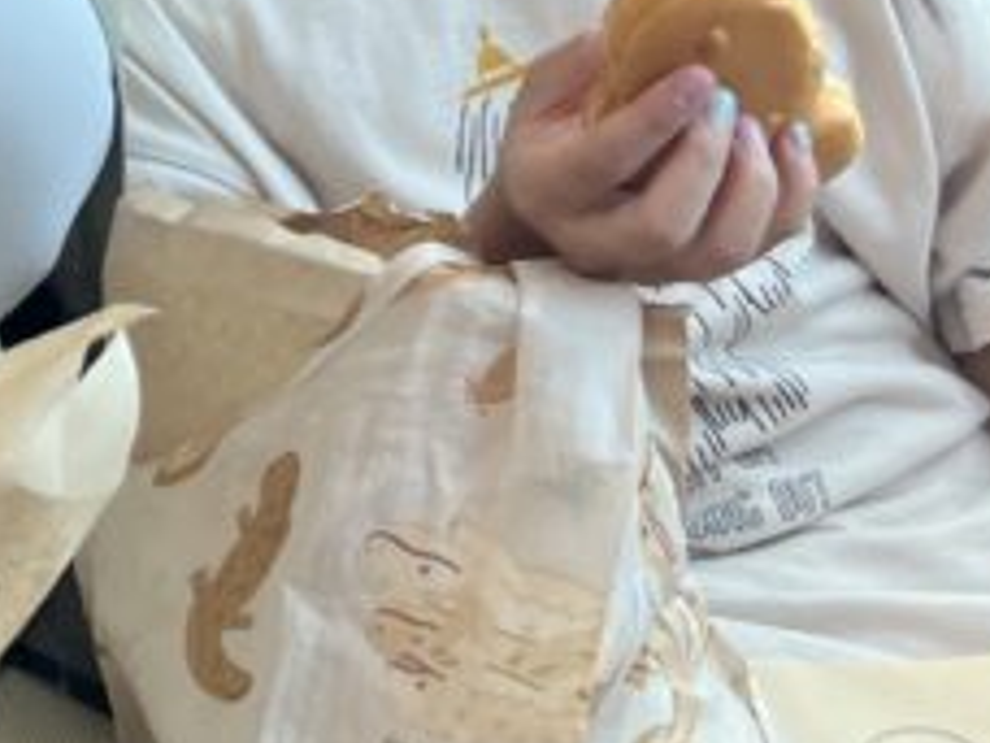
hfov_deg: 16.2
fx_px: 3346
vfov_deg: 12.2
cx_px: -195
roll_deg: +0.1
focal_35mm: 117
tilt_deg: -12.5
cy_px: -278
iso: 50
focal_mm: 5.1
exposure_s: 1/122
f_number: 1.6
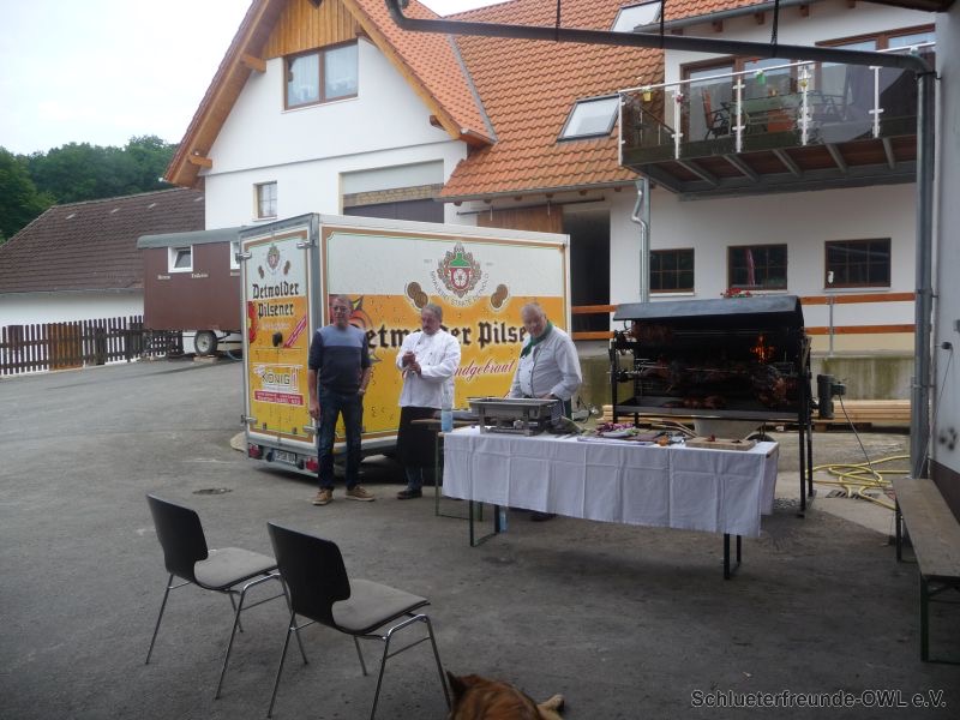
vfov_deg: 49.7
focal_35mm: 28
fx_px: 777
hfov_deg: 63.4
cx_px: 480
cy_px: 360
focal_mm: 4.7
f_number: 3.3
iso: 100
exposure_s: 1/250
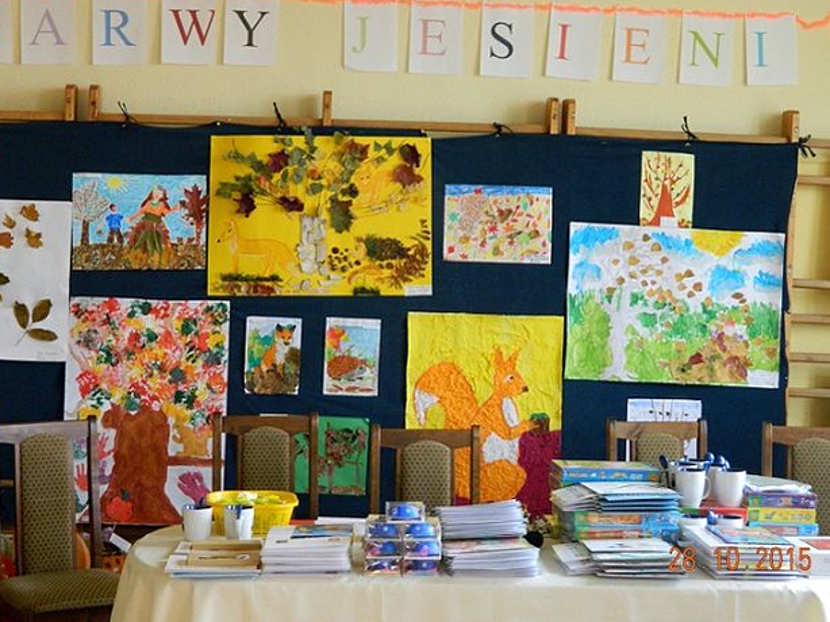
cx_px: 397
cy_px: 278
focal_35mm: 65
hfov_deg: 29.8
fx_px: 1558
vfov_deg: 22.6
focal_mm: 10.2
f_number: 3.8
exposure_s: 1/50
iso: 200
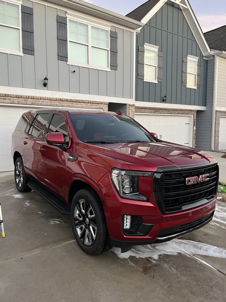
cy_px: 151
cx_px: 113
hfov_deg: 53.1
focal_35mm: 26
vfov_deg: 67.3
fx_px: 226
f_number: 1.6
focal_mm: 5.1
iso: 125
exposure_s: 1/66
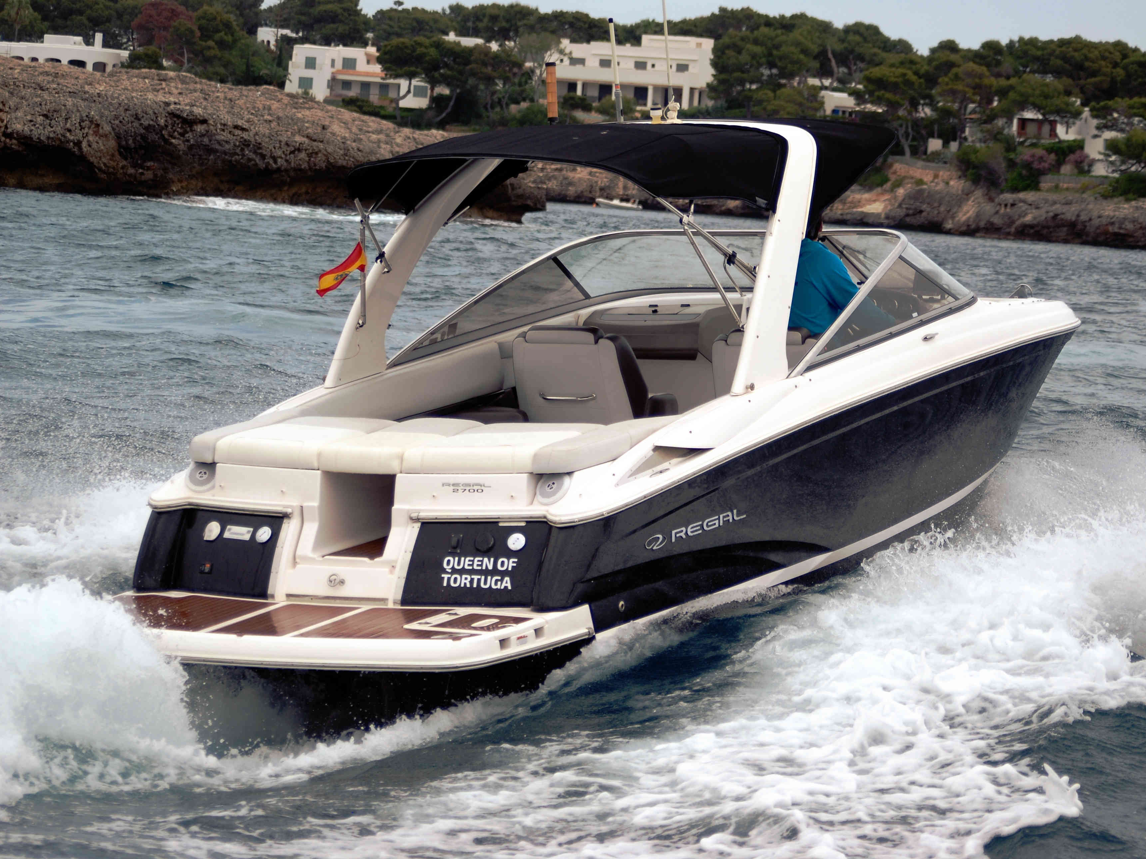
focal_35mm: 114
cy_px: 427
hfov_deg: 17.3
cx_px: 630
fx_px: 3774
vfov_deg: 13.0
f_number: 4
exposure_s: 1/1000
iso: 125
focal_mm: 70
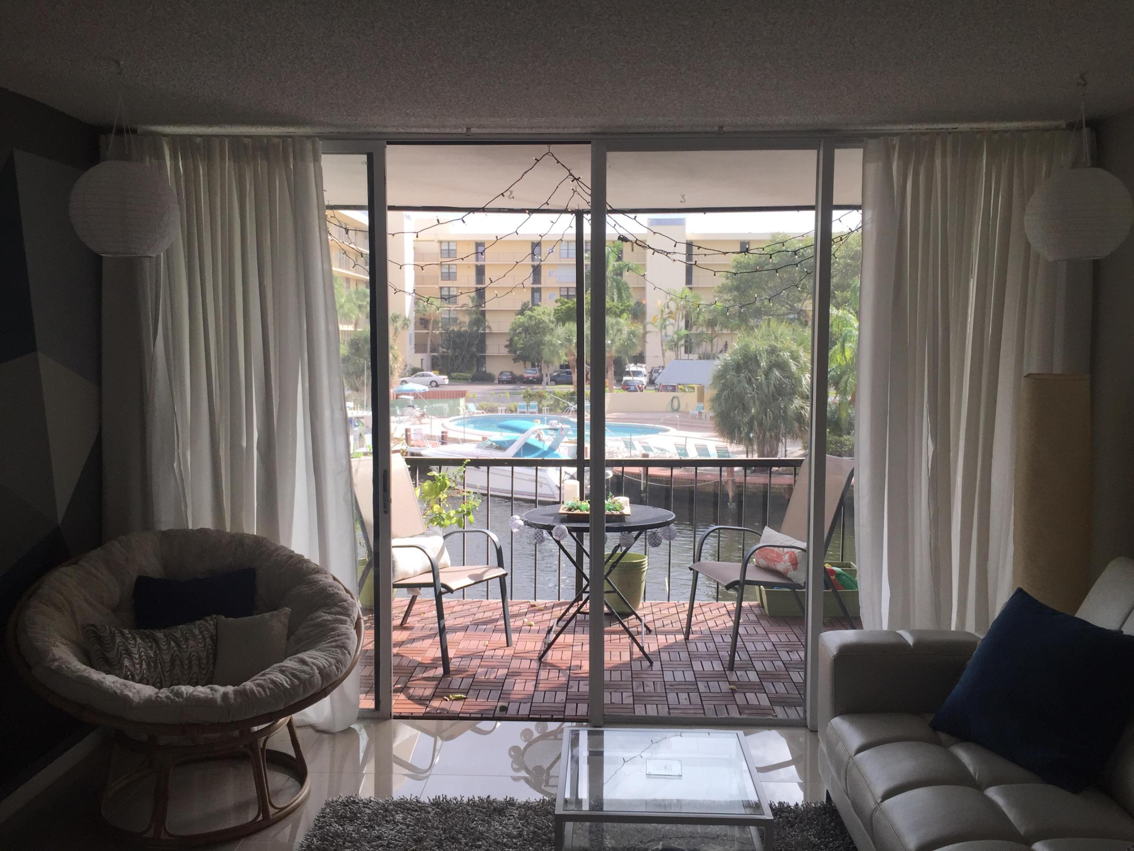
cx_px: 567
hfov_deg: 61.7
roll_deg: -1.6
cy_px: 426
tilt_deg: -5.1
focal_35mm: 29
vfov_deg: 48.2
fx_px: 950
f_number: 2.2
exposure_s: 1/476
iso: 40
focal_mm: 4.15
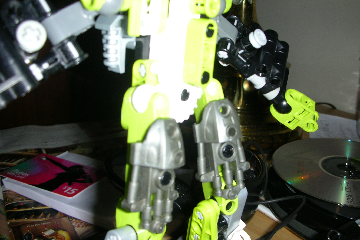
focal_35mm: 37
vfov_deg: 35.9
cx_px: 181
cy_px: 113
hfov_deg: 51.9
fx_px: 370
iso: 50
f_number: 3
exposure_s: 1/60.1
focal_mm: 5.8
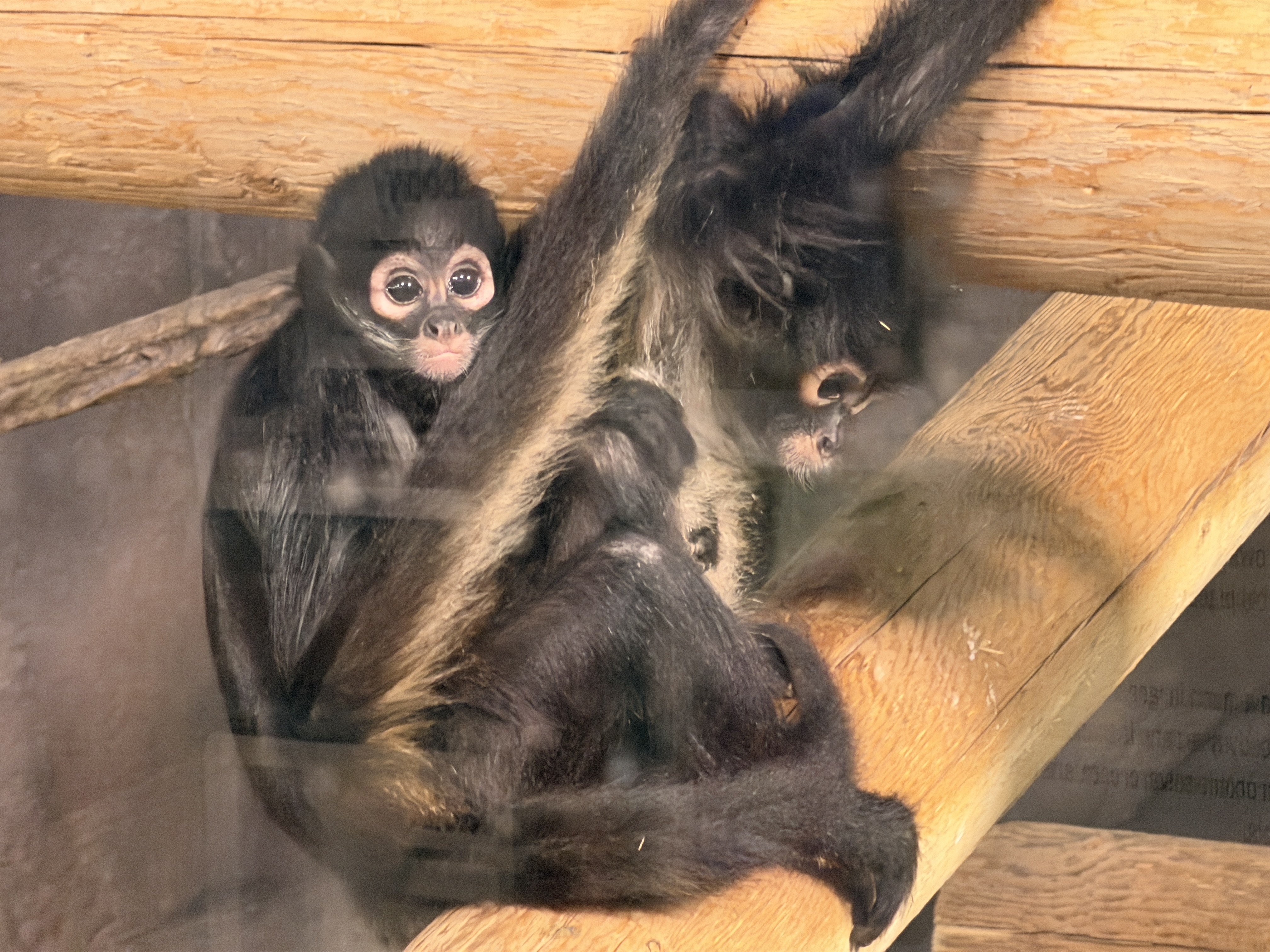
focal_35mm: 200
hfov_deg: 9.9
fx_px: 7338
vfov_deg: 7.4
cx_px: 635
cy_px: 476
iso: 800
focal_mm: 16.89
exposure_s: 1/40
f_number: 2.8
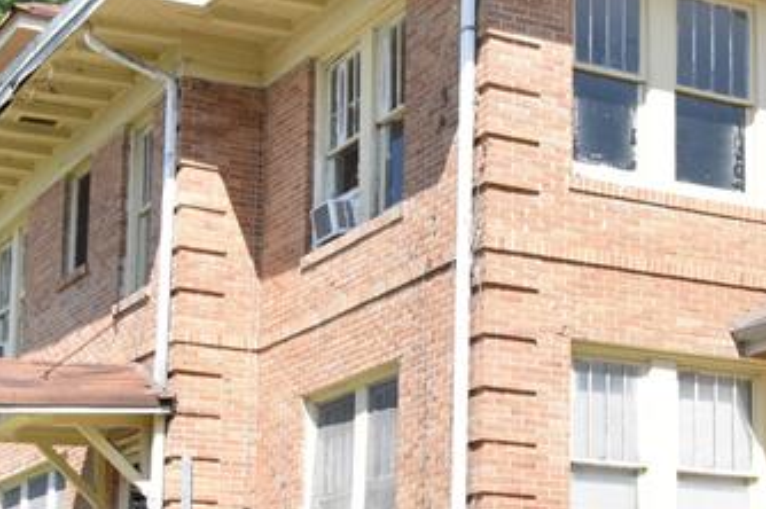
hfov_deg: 21.7
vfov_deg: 14.7
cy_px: 449
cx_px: 677
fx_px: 1956
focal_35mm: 92
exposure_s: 1/160
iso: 320
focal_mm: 20
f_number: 13
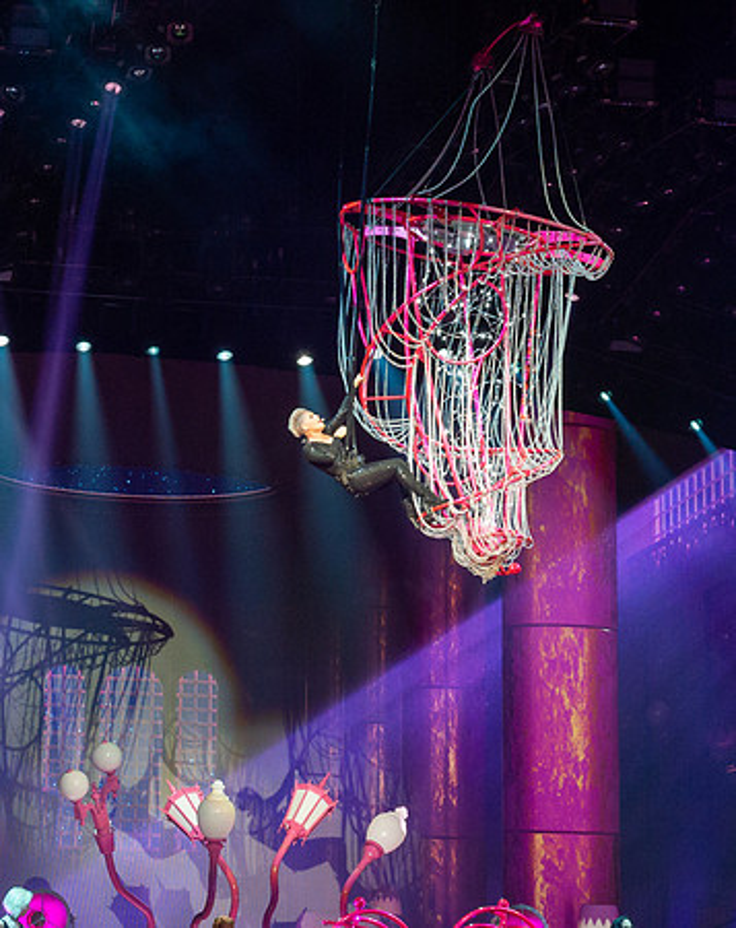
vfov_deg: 11.2
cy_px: 464
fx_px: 4741
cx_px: 371
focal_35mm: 173
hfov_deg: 8.9
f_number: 6.3
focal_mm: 45.9
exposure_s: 1/100
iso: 800
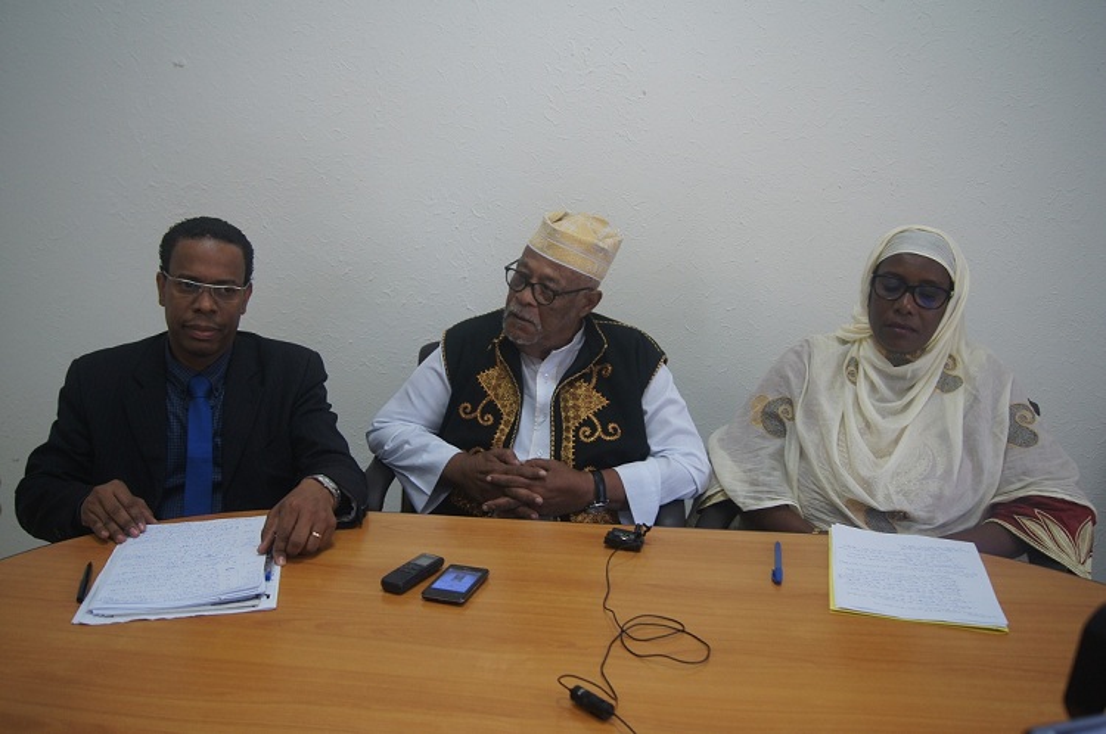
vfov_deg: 47.8
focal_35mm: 27
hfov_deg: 67.4
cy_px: 367
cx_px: 553
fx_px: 828
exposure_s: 1/30
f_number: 3.5
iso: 320
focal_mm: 18
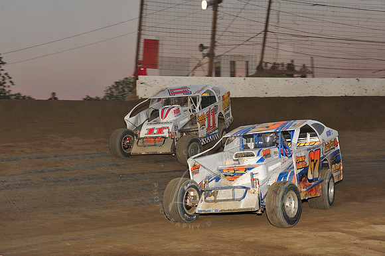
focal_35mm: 92
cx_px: 192
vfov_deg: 14.8
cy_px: 128
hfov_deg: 22.2
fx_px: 983
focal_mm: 92
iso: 1000
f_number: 7.1
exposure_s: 1/320
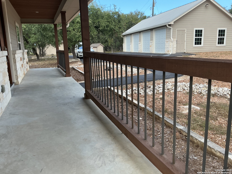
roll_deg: +1.4
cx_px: 116
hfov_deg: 61.7
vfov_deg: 48.2
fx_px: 194
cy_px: 87
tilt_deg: -12.1
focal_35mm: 29
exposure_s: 1/348
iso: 25
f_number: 1.8
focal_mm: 3
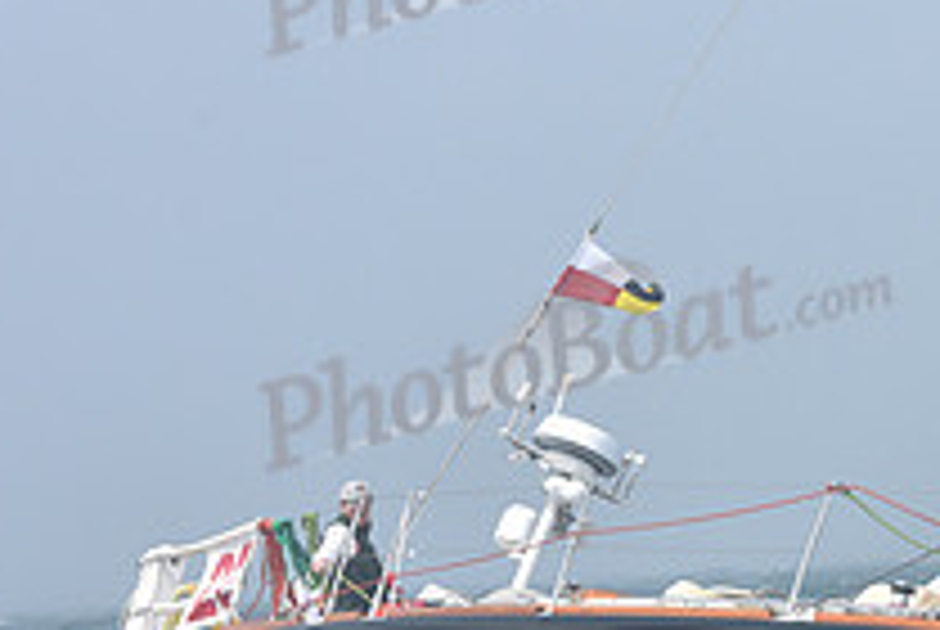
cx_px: 1129
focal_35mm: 194
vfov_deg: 7.1
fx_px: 5073
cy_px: 524
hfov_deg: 10.4
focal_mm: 70
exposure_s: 1/800
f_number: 10
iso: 320
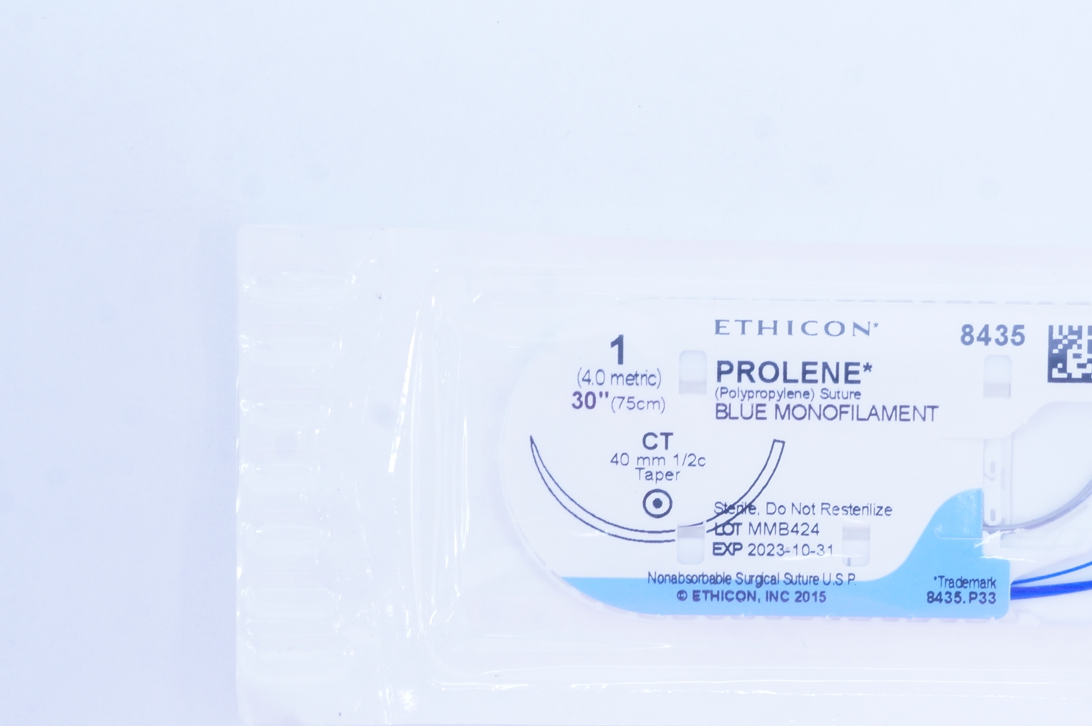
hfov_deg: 24.9
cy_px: 479
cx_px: 799
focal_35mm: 81
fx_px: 2449
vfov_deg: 16.8
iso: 400
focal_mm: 33
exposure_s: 1/13
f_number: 13
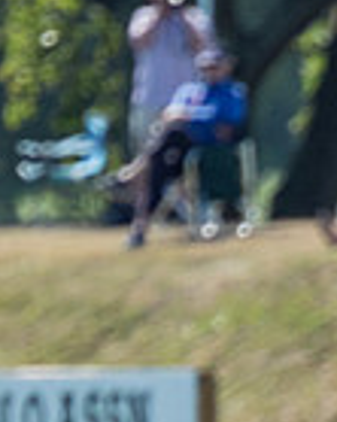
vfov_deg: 0.7
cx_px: 939
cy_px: 935
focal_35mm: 2852
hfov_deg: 0.5
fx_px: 35596
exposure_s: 1/800
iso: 200
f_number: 5.6
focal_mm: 400
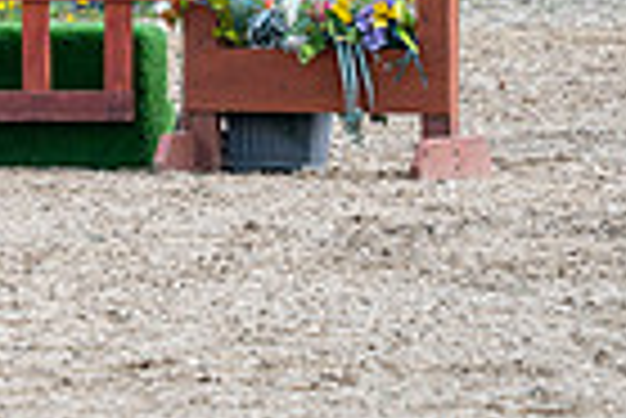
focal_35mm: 1118
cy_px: -443
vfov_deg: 1.2
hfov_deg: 1.8
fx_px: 19461
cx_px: -464
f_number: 5.6
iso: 160
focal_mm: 268
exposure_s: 1/320
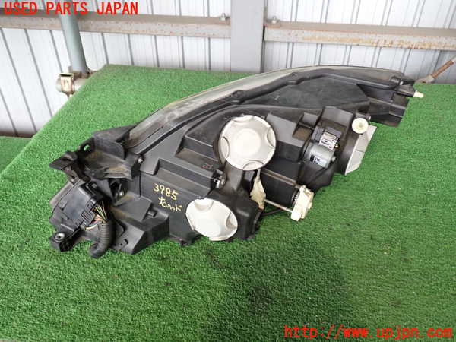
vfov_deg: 46.8
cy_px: 171
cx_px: 228
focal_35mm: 30
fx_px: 395
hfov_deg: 60.0
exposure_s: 1/40
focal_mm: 5.4
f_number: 2.3
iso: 200
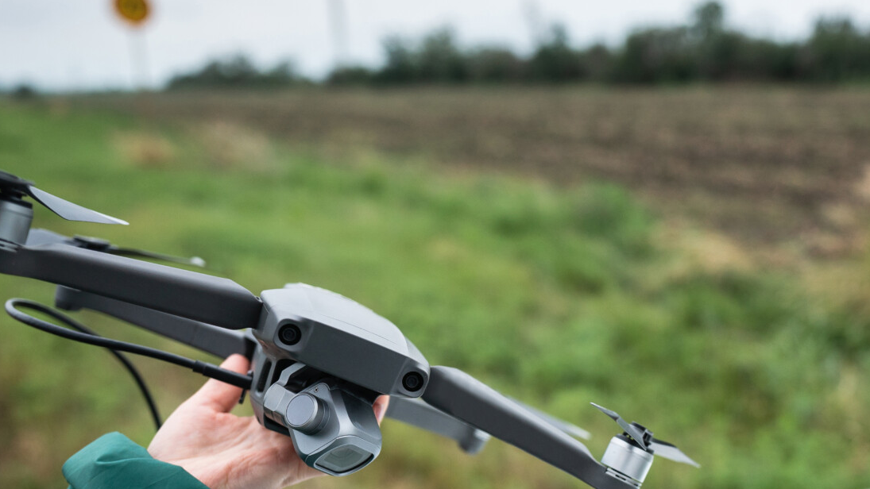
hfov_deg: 40.5
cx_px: 683
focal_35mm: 49
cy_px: 465
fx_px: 1130
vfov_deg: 23.6
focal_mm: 20
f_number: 2
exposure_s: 1/500
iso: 100
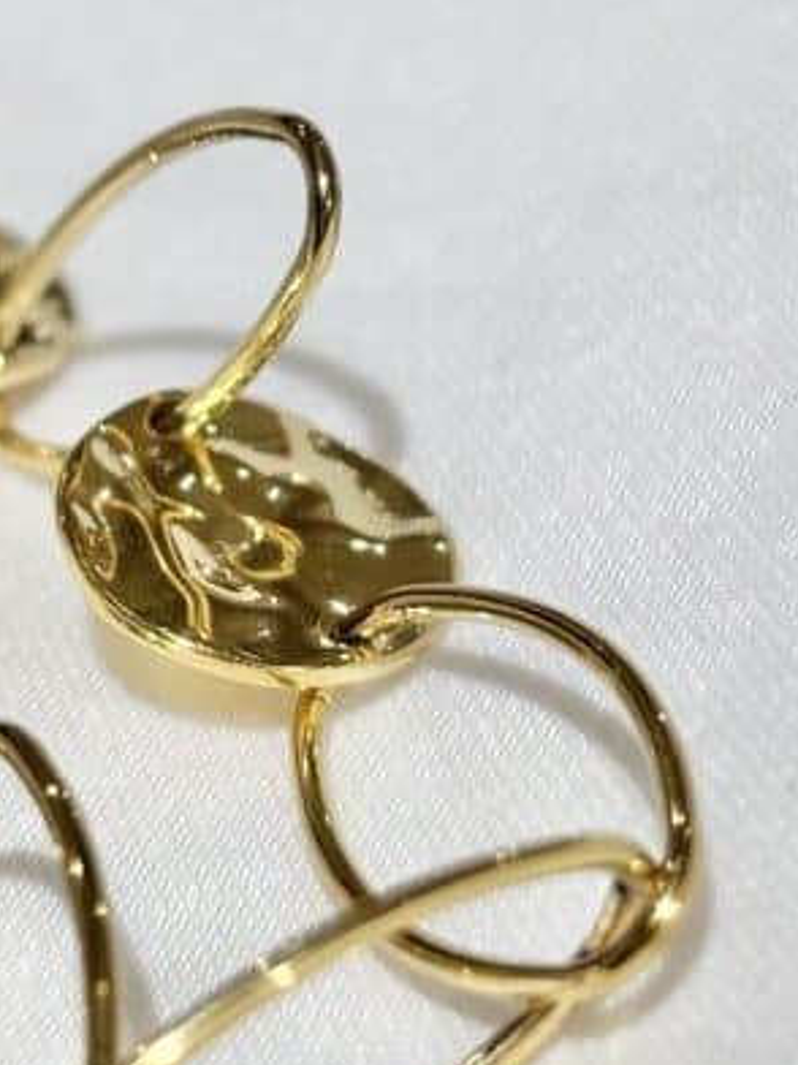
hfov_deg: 10.9
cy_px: 364
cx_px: 128
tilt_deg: -22.3
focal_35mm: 136
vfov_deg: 14.5
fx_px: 4180
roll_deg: +3.7
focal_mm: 5.96
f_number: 1.6
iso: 32
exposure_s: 1/271
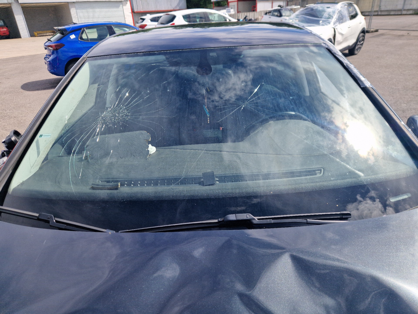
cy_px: 157
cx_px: 209
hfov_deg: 73.9
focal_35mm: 23
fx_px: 278
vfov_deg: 58.9
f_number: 1.8
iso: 50
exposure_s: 1/1111
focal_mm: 5.4
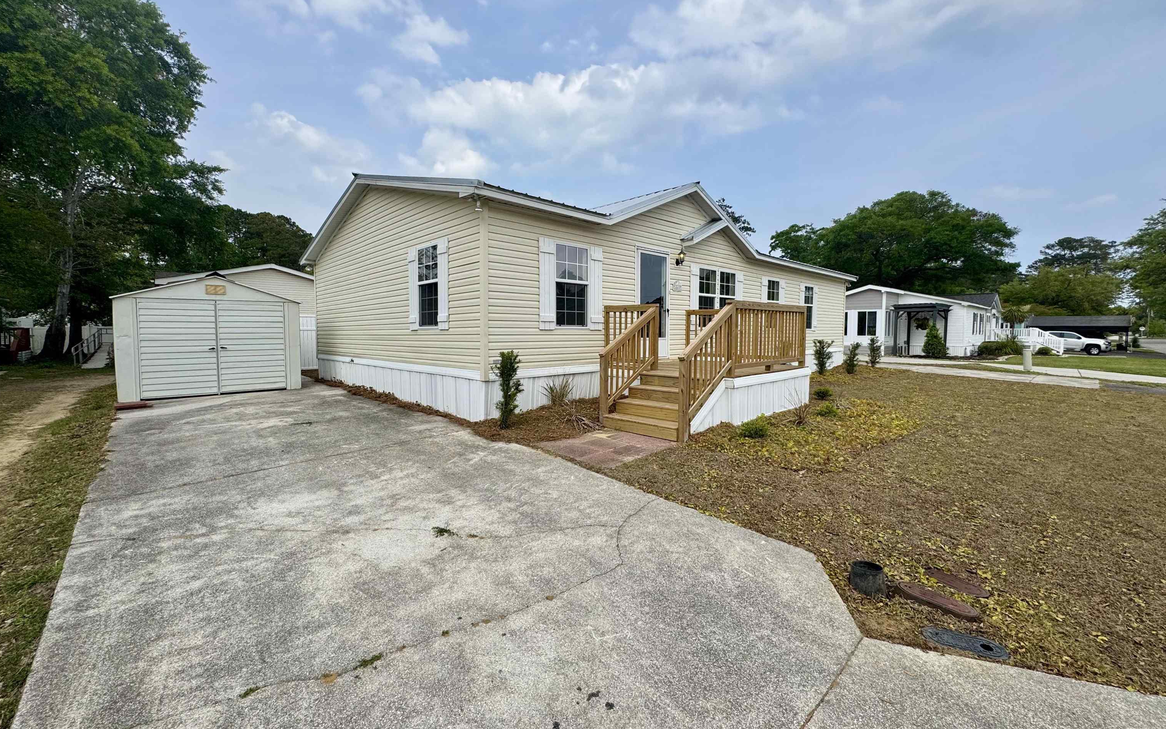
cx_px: 578
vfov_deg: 74.8
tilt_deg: -2.9
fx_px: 477
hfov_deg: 101.5
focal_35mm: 15
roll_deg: +0.0
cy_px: 355
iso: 50
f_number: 2.2
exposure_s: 1/1880
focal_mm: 2.22
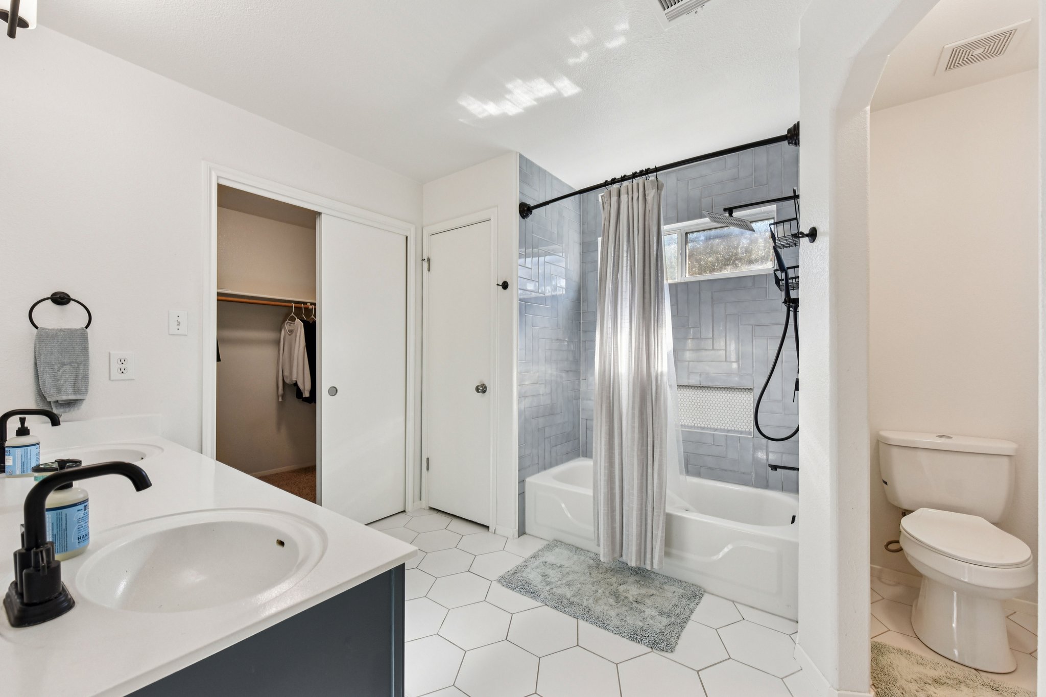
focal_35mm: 14
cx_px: 523
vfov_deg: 81.2
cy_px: 348
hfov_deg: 104.3
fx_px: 407
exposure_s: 1/100
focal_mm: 14
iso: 800
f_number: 8
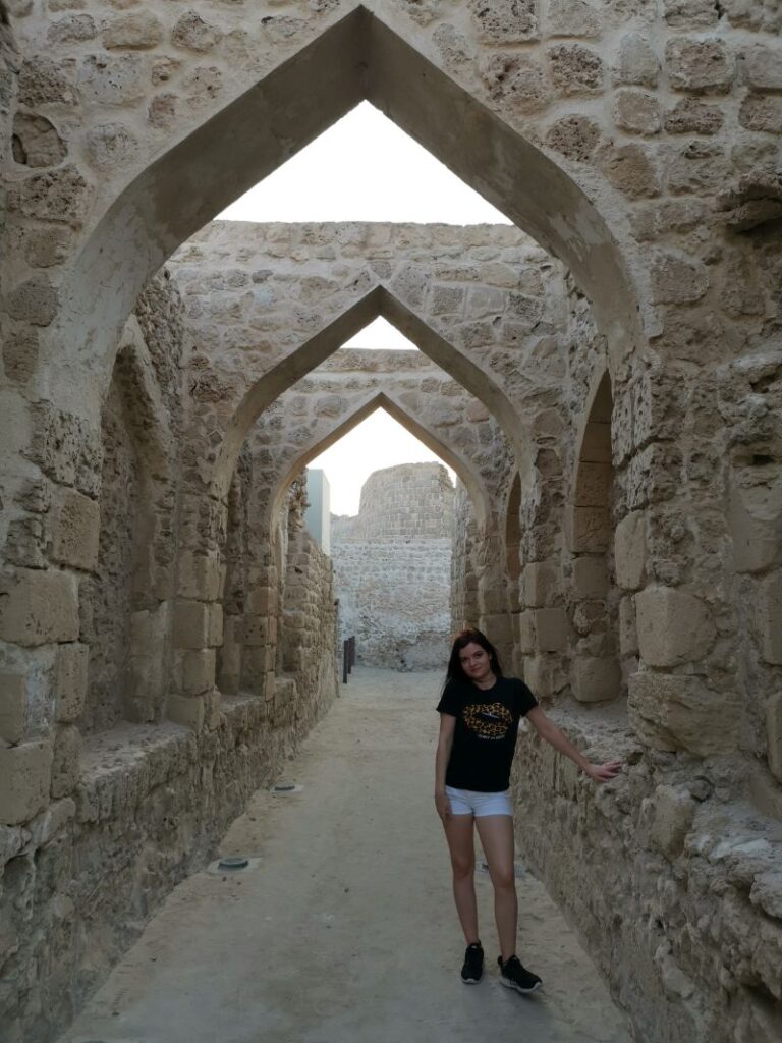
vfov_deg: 65.3
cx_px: 391
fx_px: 813
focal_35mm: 27
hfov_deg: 51.4
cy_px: 522
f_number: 1.8
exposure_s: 1/217
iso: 50
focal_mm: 5.58
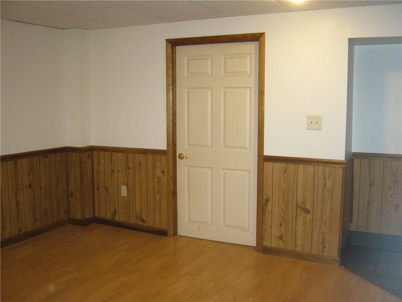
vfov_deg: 36.0
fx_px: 465
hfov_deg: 46.8
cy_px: 151
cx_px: 201
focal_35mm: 40
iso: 250
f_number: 3
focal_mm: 6.6
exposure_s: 1/30
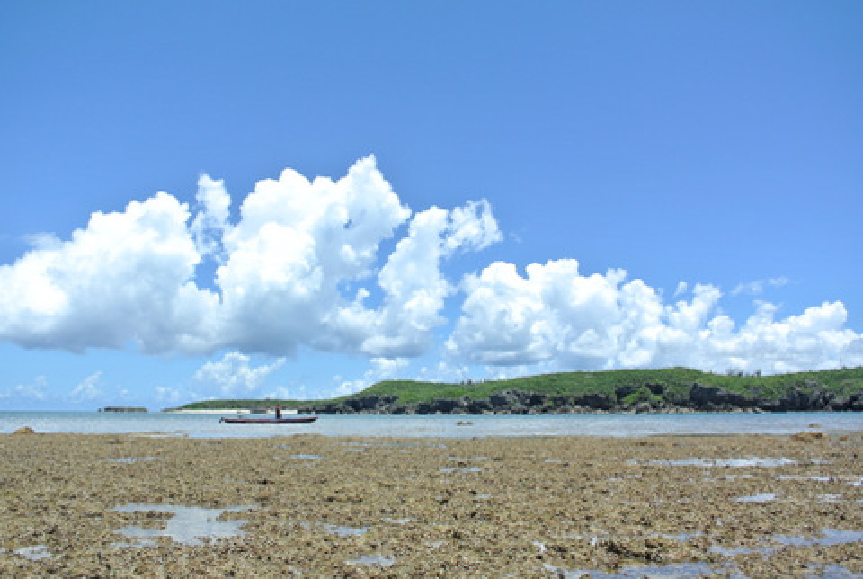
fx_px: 648
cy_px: 290
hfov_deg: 67.3
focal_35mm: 27
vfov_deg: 48.1
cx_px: 432
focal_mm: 10
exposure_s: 1/1000
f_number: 4
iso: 100
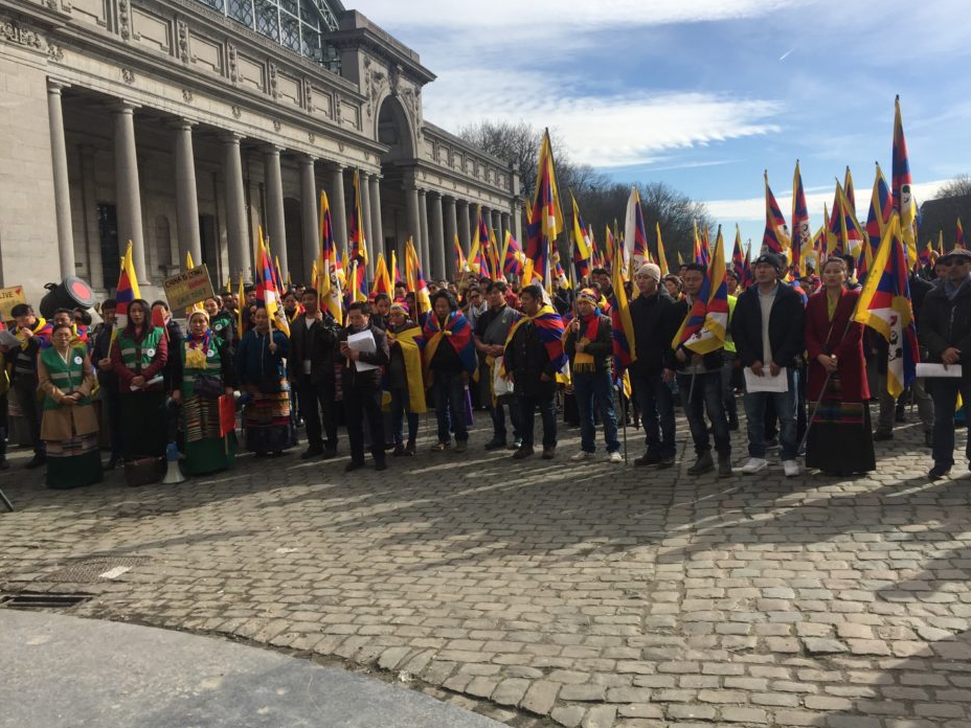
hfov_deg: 56.8
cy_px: 349
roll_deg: +2.1
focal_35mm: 32
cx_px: 501
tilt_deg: -4.6
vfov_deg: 44.2
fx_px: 898
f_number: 2.2
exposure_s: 1/2083
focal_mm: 4.15
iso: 32
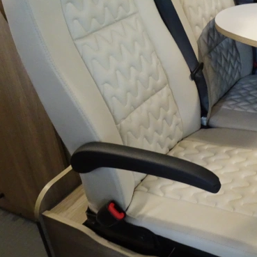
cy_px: 110
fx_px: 386
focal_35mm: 46
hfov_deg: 34.4
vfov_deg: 36.7
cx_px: 239
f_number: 3.5
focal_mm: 4.1
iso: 800
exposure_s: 1/25
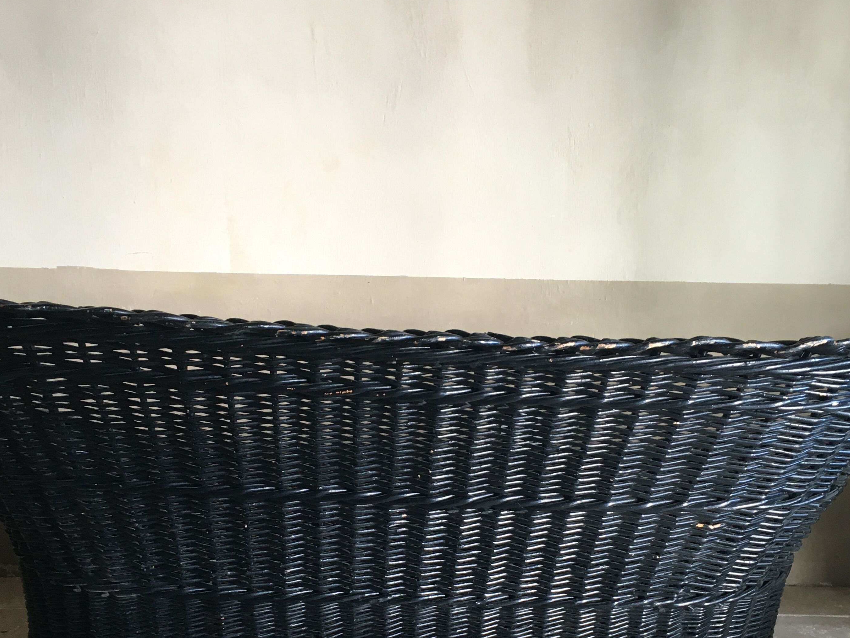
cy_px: 448
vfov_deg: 33.9
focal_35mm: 42
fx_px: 1031
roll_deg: +1.2
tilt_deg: -15.0
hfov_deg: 44.8
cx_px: 433
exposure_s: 1/33
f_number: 2.2
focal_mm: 4.15
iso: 64
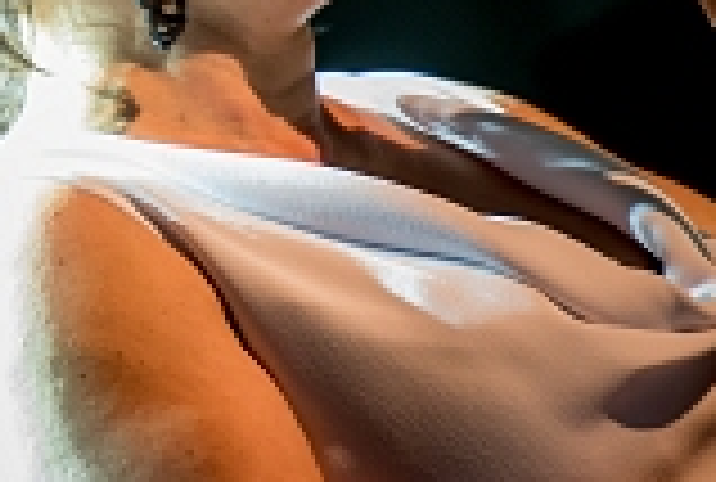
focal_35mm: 903
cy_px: 16
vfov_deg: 1.5
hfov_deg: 2.3
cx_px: -81
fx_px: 18011
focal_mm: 200
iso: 1250
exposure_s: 1/100
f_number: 2.8
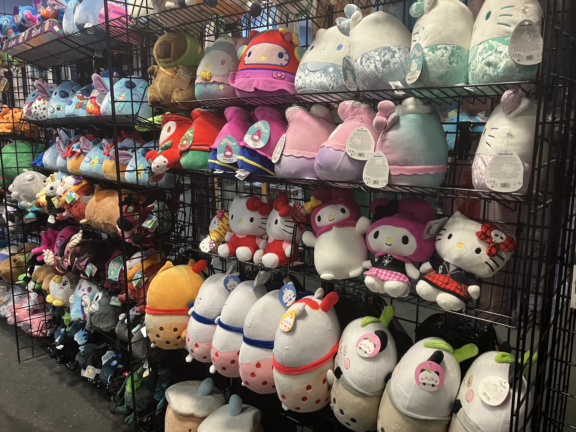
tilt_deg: -11.2
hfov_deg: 63.4
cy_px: 216
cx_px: 288
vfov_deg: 49.7
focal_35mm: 28
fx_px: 466
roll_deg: +1.8
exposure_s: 1/60
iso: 160
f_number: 1.8
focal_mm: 3.99
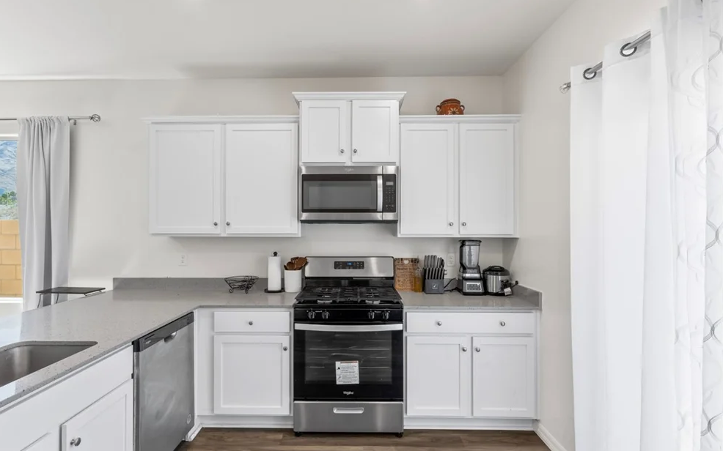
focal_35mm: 18
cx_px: 348
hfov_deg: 91.1
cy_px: 230
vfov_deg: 65.0
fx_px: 355
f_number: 8
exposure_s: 1/13
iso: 400
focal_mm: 17
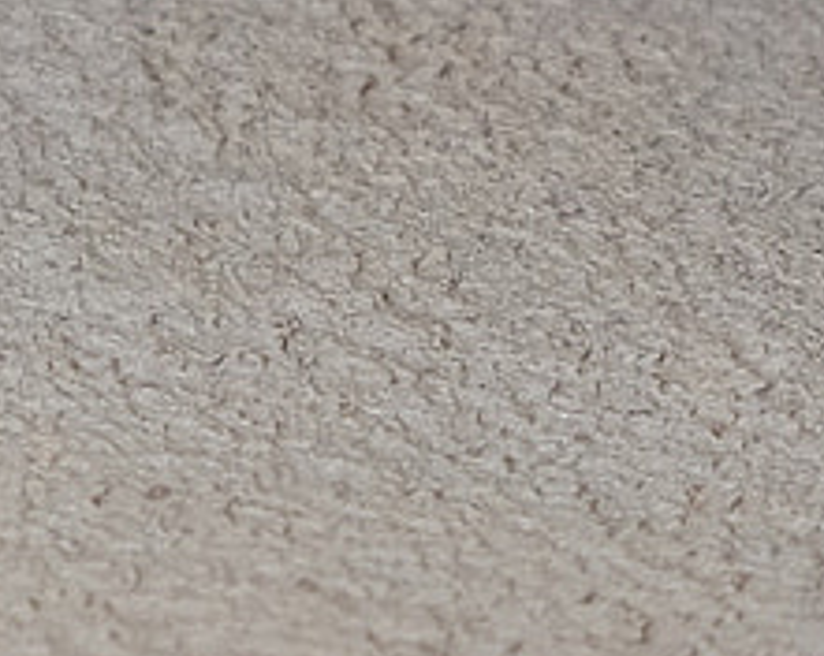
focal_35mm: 565
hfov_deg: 3.4
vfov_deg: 2.7
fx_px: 13754
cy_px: -1118
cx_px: -582
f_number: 4
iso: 200
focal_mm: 55
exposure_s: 1/28
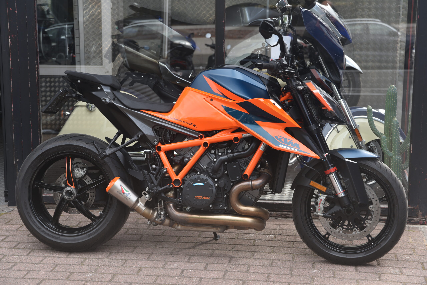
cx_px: 214
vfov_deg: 19.5
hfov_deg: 28.8
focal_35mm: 70
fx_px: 831
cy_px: 142
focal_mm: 70
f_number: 5
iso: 100
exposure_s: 1/100
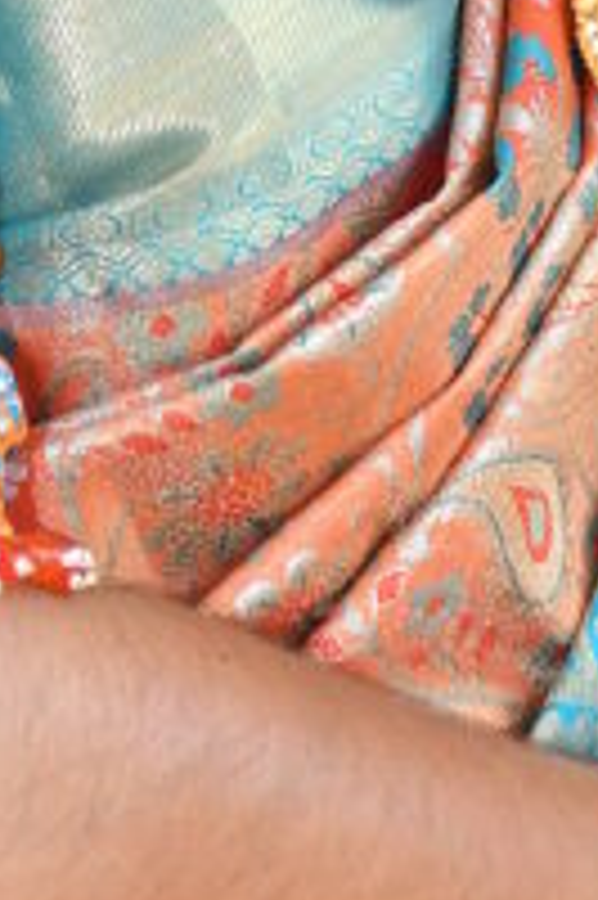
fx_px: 15100
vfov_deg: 3.4
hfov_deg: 2.3
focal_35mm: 605
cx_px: 198
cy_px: -806
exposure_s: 1/125
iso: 400
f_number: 6.3
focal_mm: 70
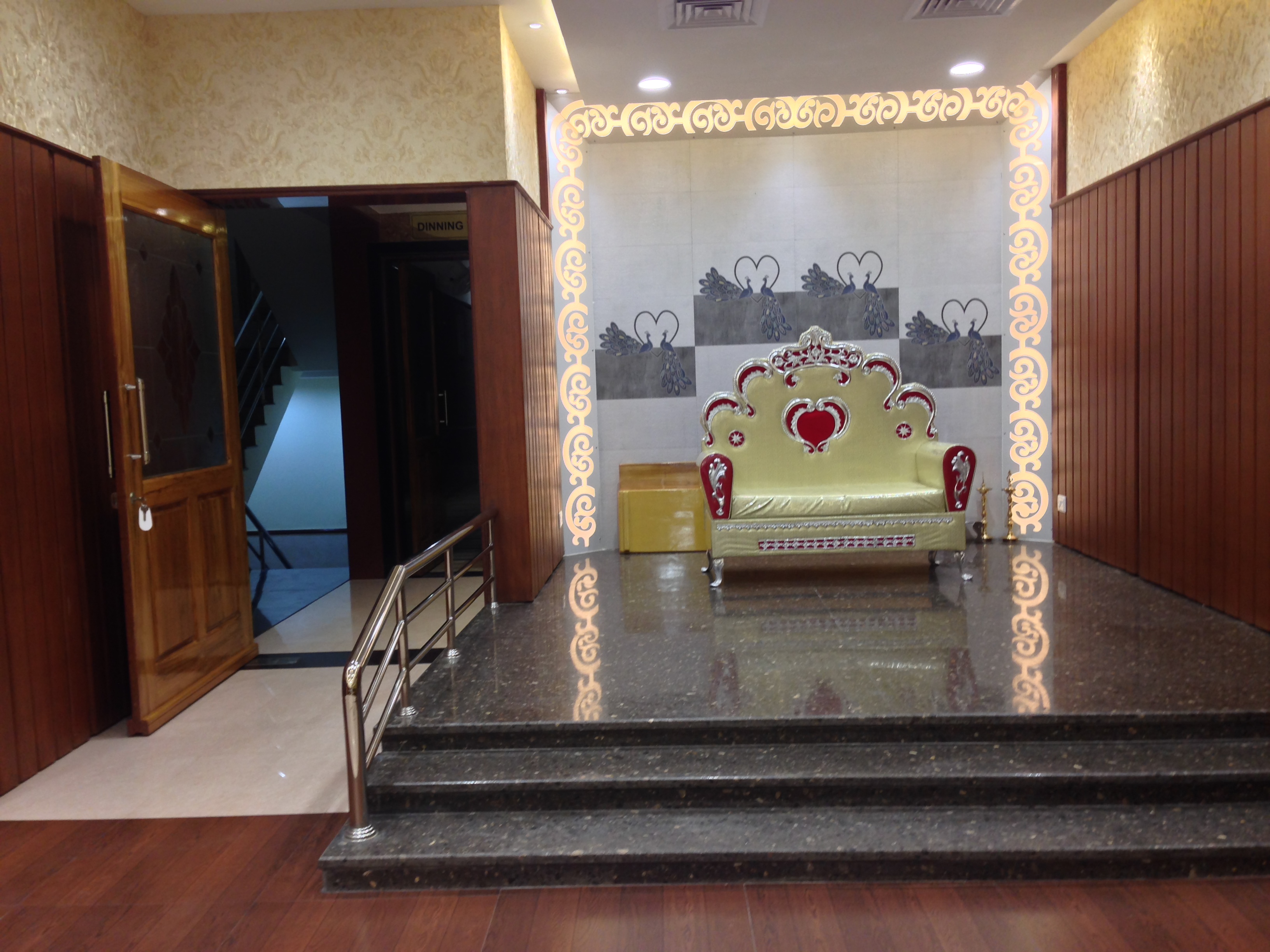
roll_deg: +1.0
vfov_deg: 42.9
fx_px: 1211
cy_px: 476
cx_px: 635
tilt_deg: -4.1
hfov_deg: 55.4
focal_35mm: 33
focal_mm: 4.12
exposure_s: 1/24
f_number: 2.4
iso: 50
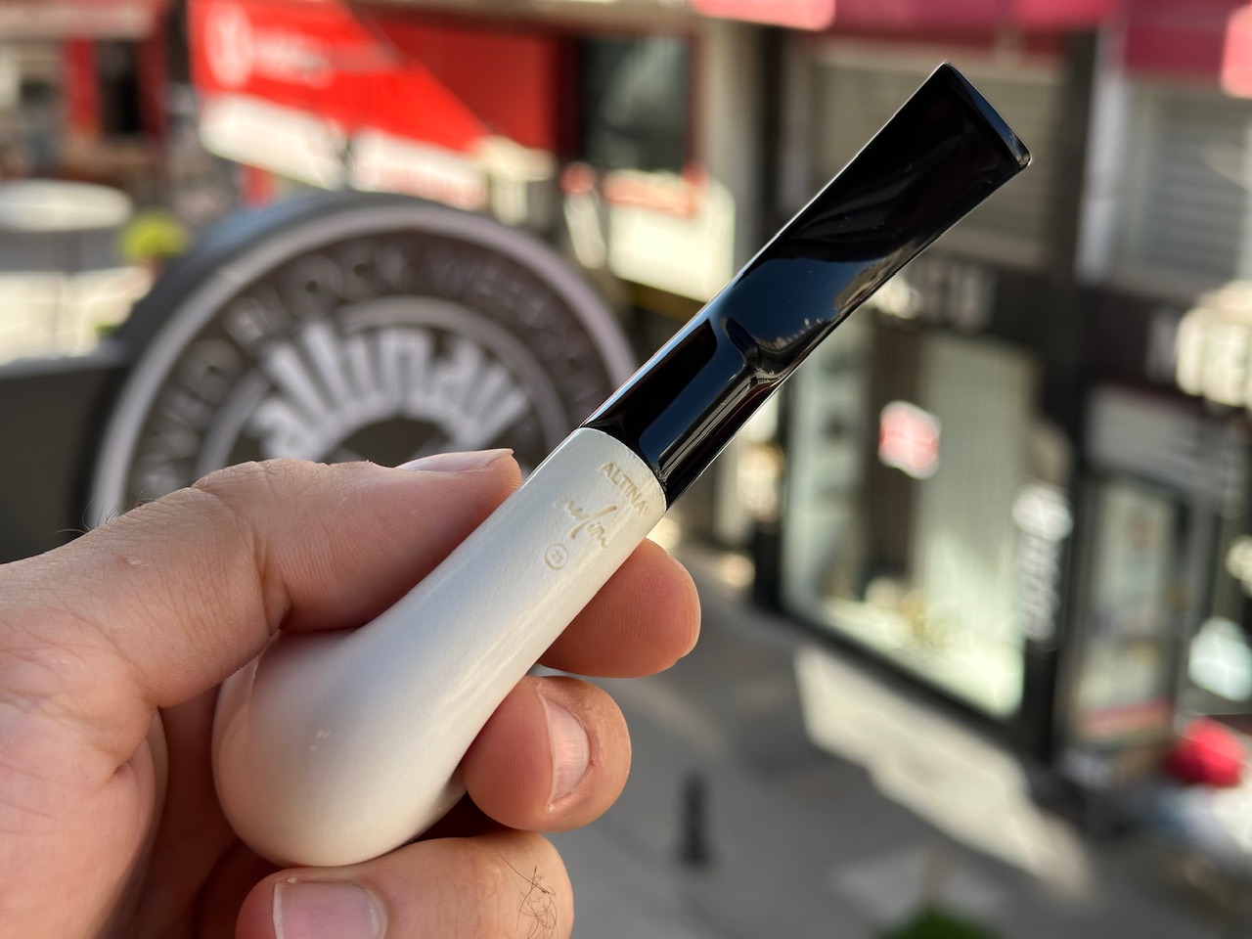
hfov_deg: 39.7
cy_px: 470
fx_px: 1736
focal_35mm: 48
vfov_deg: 30.3
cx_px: 626
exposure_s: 1/642
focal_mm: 6.86
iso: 64
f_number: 1.78
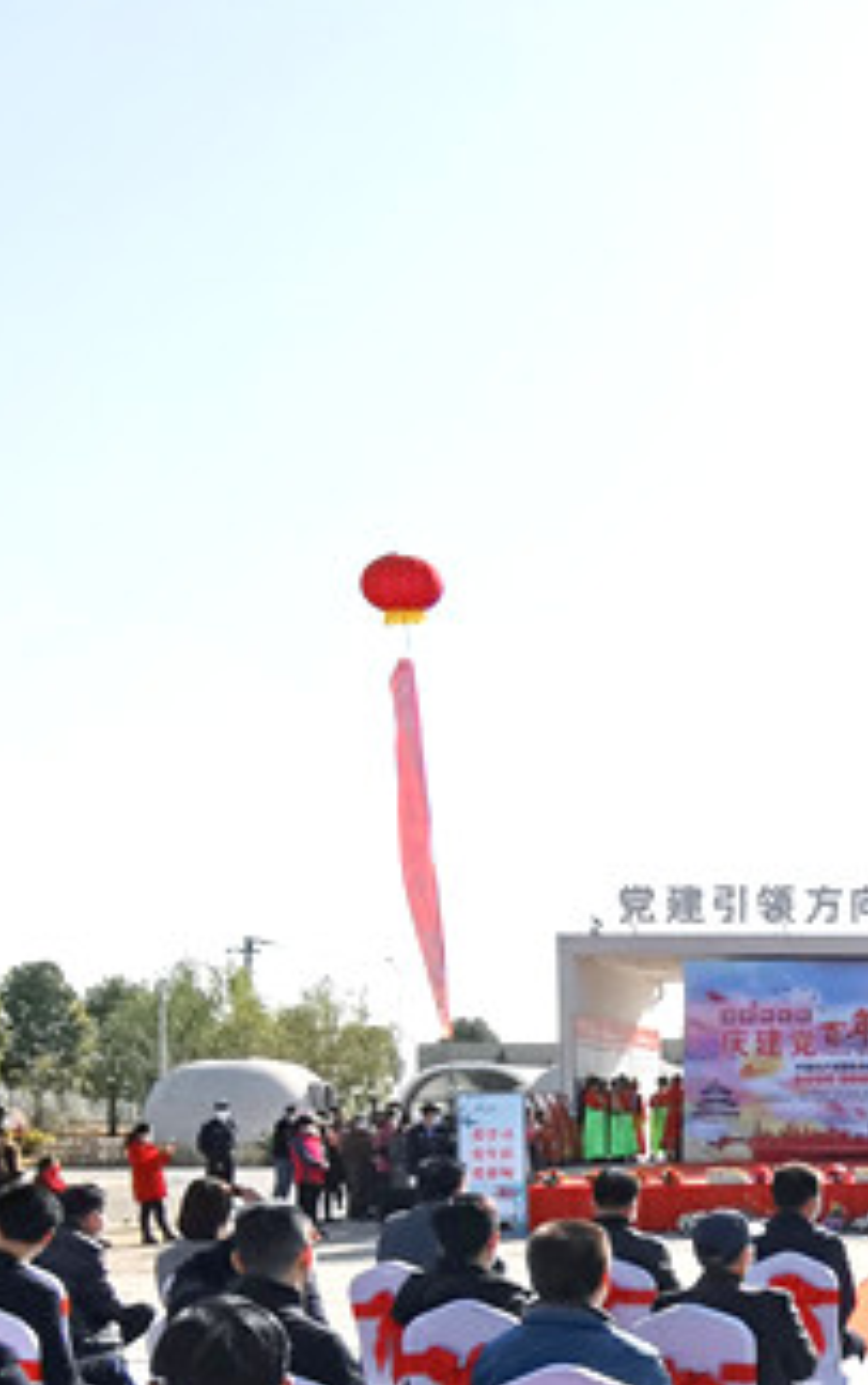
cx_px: 1116
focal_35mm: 40
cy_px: 1094
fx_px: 1511
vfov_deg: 46.8
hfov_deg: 27.1
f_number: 2.2
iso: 50
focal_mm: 2.26
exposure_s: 1/5780
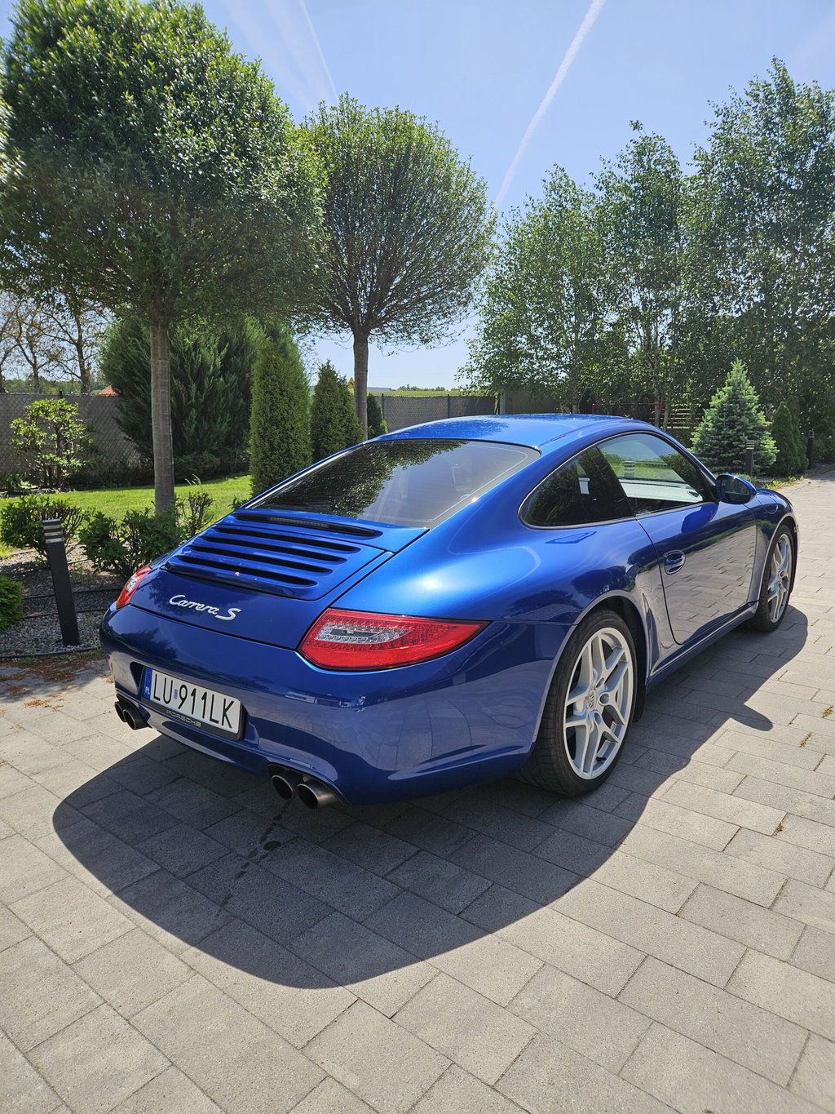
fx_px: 740
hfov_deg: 58.9
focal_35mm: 23
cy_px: 557
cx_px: 418
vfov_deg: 73.9
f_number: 1.8
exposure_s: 1/1869
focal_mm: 5.4
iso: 25
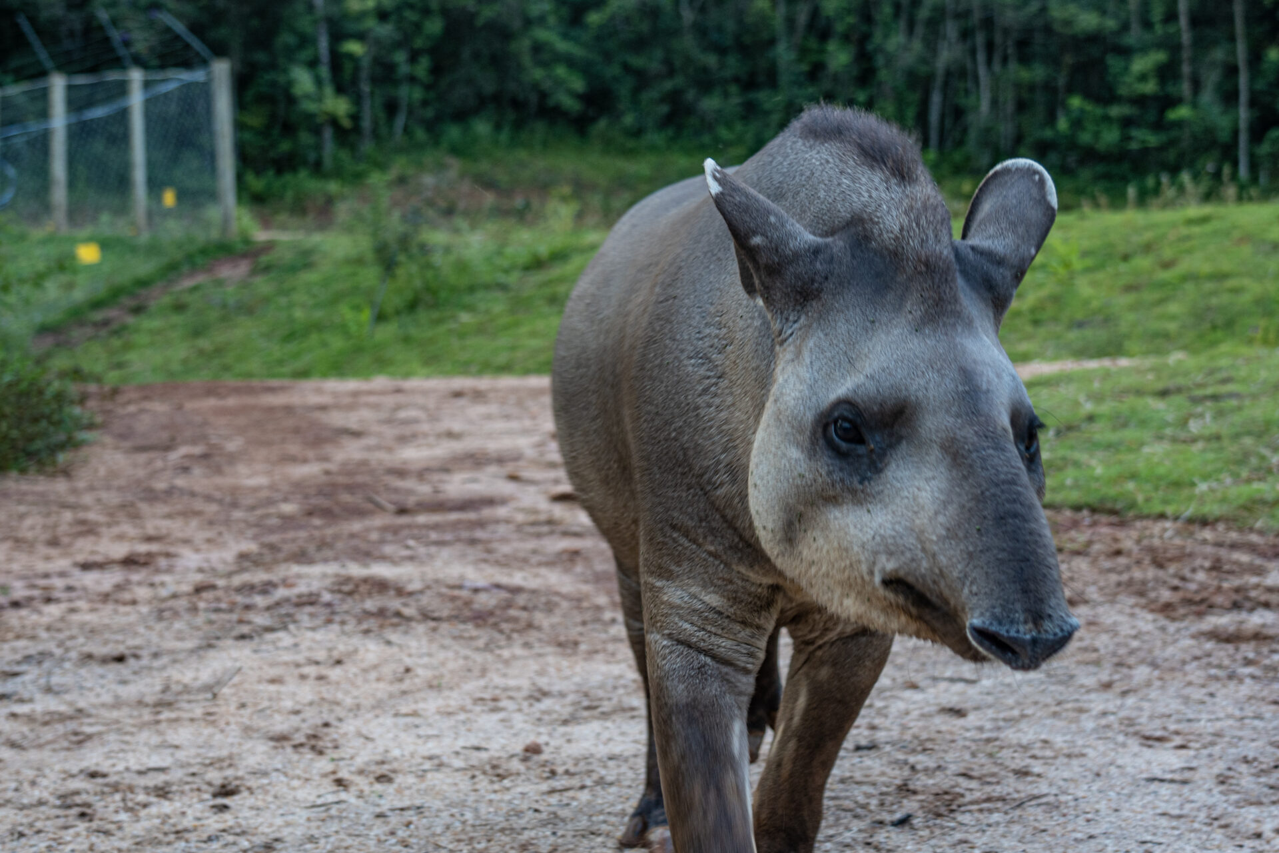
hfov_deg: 35.1
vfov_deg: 23.8
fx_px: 2025
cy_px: 426
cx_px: 640
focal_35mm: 57
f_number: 4
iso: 250
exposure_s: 1/60
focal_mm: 38
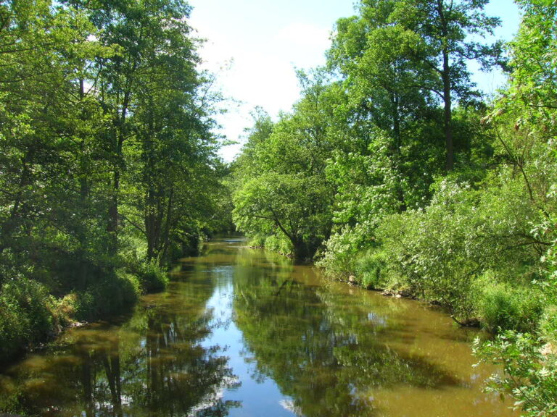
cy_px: 208
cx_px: 278
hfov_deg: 54.0
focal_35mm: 34
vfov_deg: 41.8
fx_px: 547
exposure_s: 1/112
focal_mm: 5.7
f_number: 4.9
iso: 50
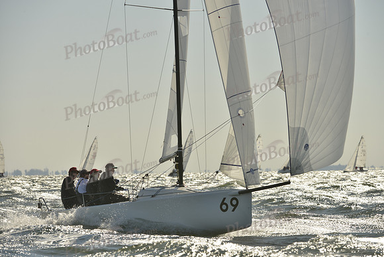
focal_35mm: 270
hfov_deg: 7.6
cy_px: 128
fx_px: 2881
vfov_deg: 5.1
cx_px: 192
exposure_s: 1/1600
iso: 280
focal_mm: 270
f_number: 9
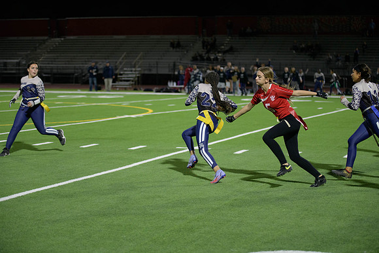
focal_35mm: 85
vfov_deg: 16.1
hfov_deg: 23.9
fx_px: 895
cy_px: 126
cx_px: 190
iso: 2500
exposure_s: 1/640
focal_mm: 85
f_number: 2.8
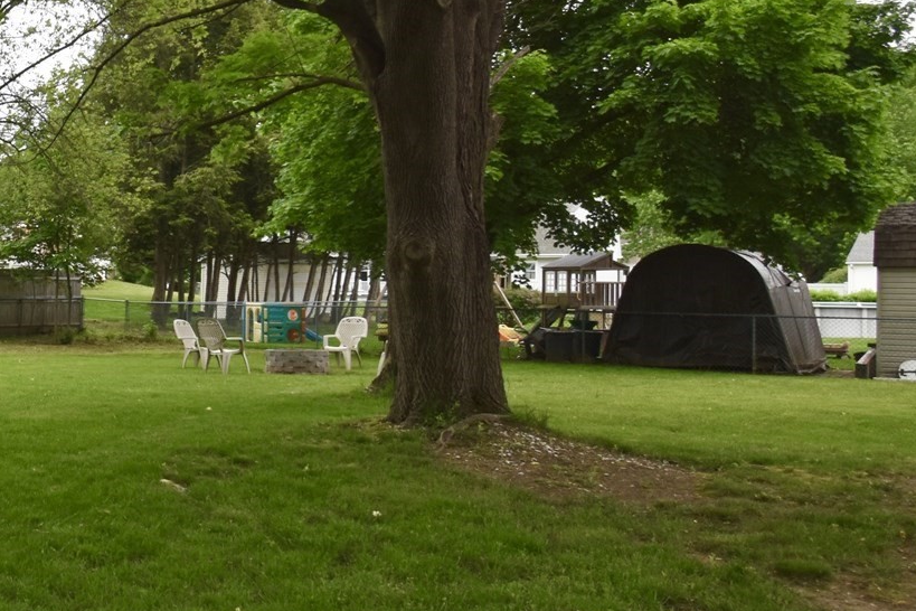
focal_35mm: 41
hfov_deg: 37.4
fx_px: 1050
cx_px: -145
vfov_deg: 32.4
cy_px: 276
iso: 220
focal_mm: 11
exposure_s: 1/250
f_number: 8
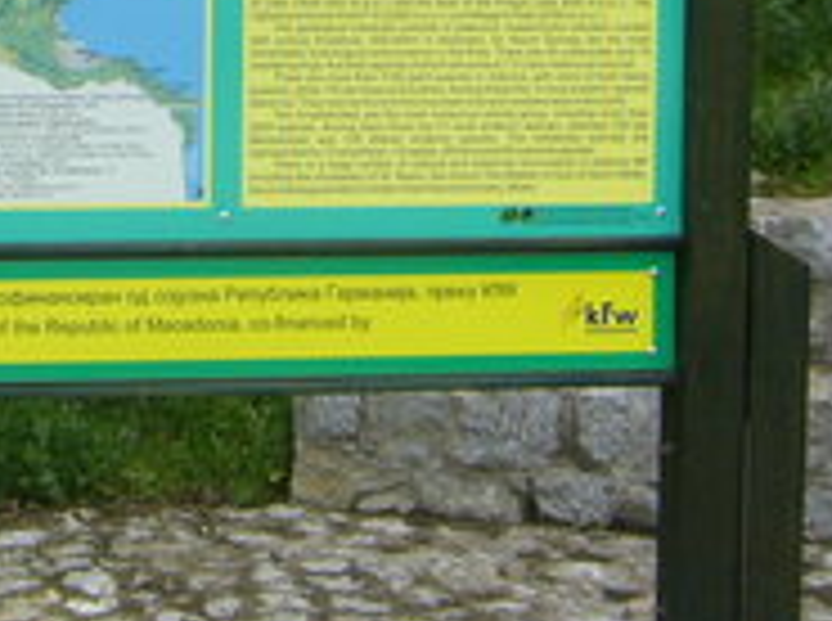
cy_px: -54
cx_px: 18
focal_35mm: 91
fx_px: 2183
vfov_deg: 15.8
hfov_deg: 20.9
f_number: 5.6
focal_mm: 5.8
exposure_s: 1/160
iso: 80
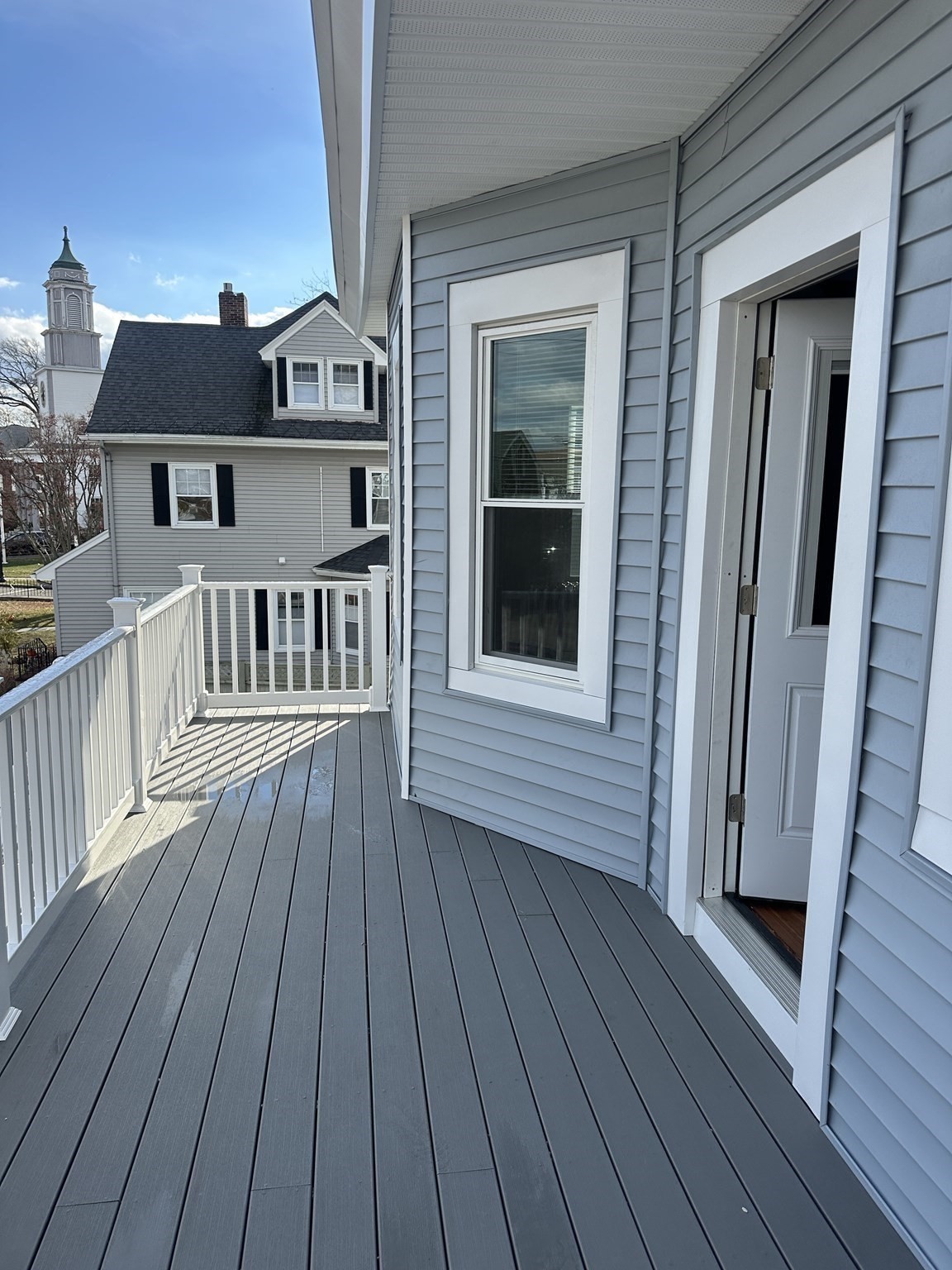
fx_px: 880
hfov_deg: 56.8
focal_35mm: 24
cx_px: 476
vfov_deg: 71.6
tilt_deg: -9.6
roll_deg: -1.3
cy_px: 635
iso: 80
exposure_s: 1/2469
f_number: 1.78
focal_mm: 6.86
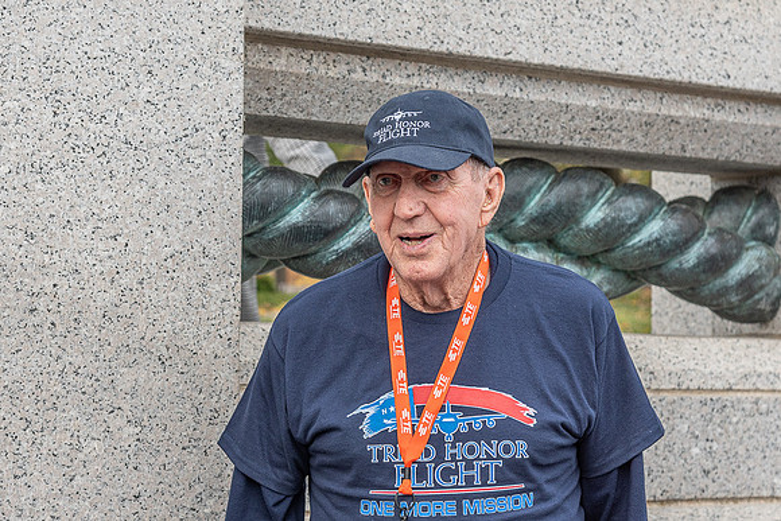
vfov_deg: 12.8
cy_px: 231
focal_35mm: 107
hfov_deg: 19.1
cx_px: 408
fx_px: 2326
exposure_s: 1/500
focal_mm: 75
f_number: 5.6
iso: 500
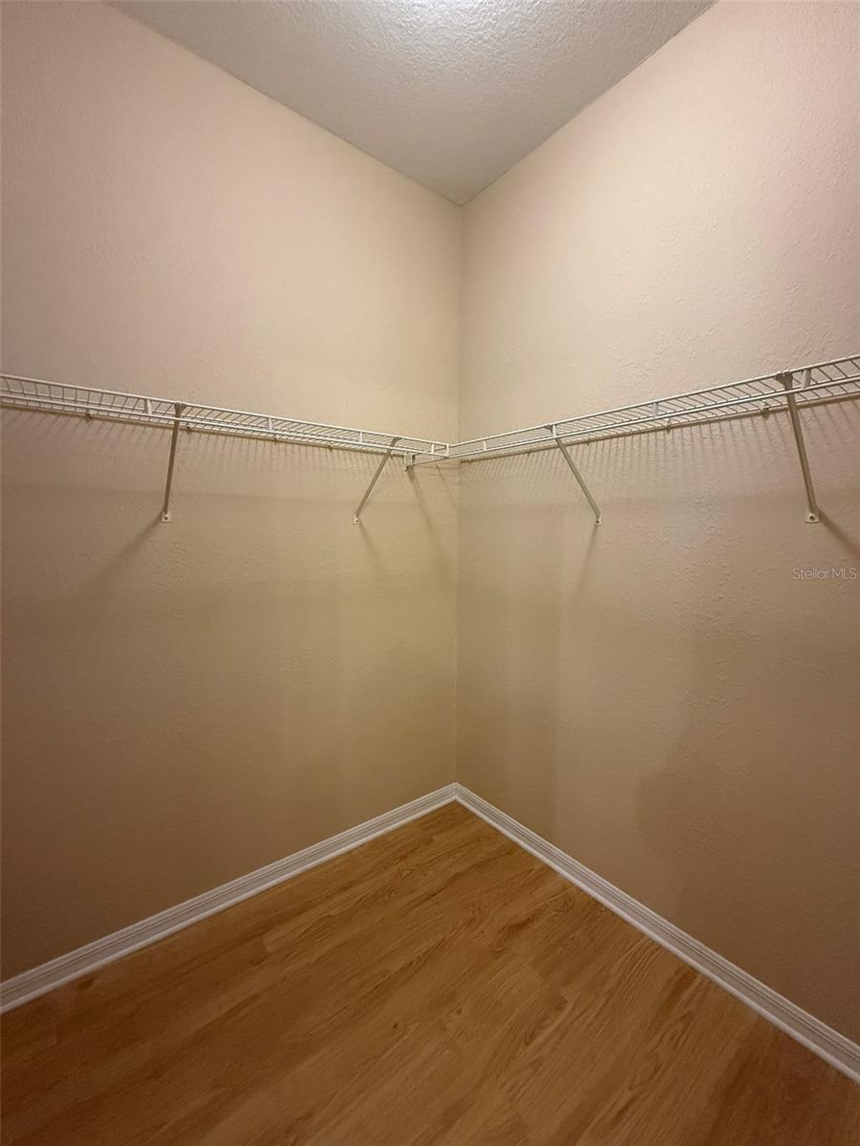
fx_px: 464
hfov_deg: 85.7
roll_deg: -1.1
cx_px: 430
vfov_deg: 102.1
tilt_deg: -4.9
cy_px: 573
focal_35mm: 14
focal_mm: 2.22
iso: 640
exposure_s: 1/60
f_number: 2.2
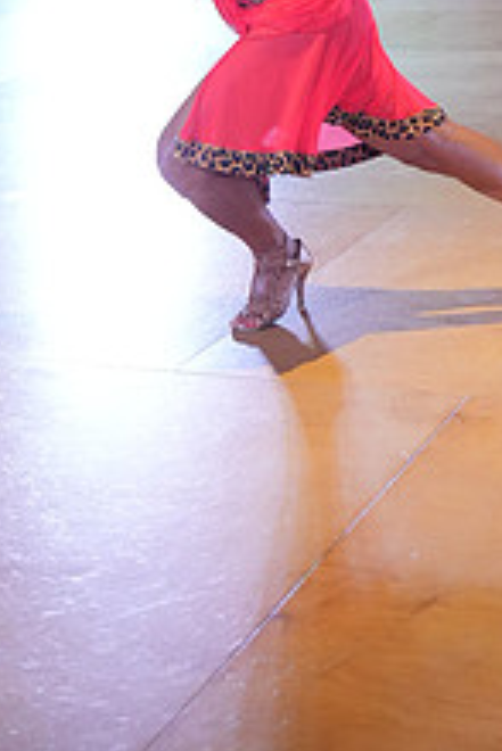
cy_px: -171
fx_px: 1650
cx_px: 552
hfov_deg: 16.8
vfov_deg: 23.3
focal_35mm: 79
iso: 5000
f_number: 3.2
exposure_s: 1/500
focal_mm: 30
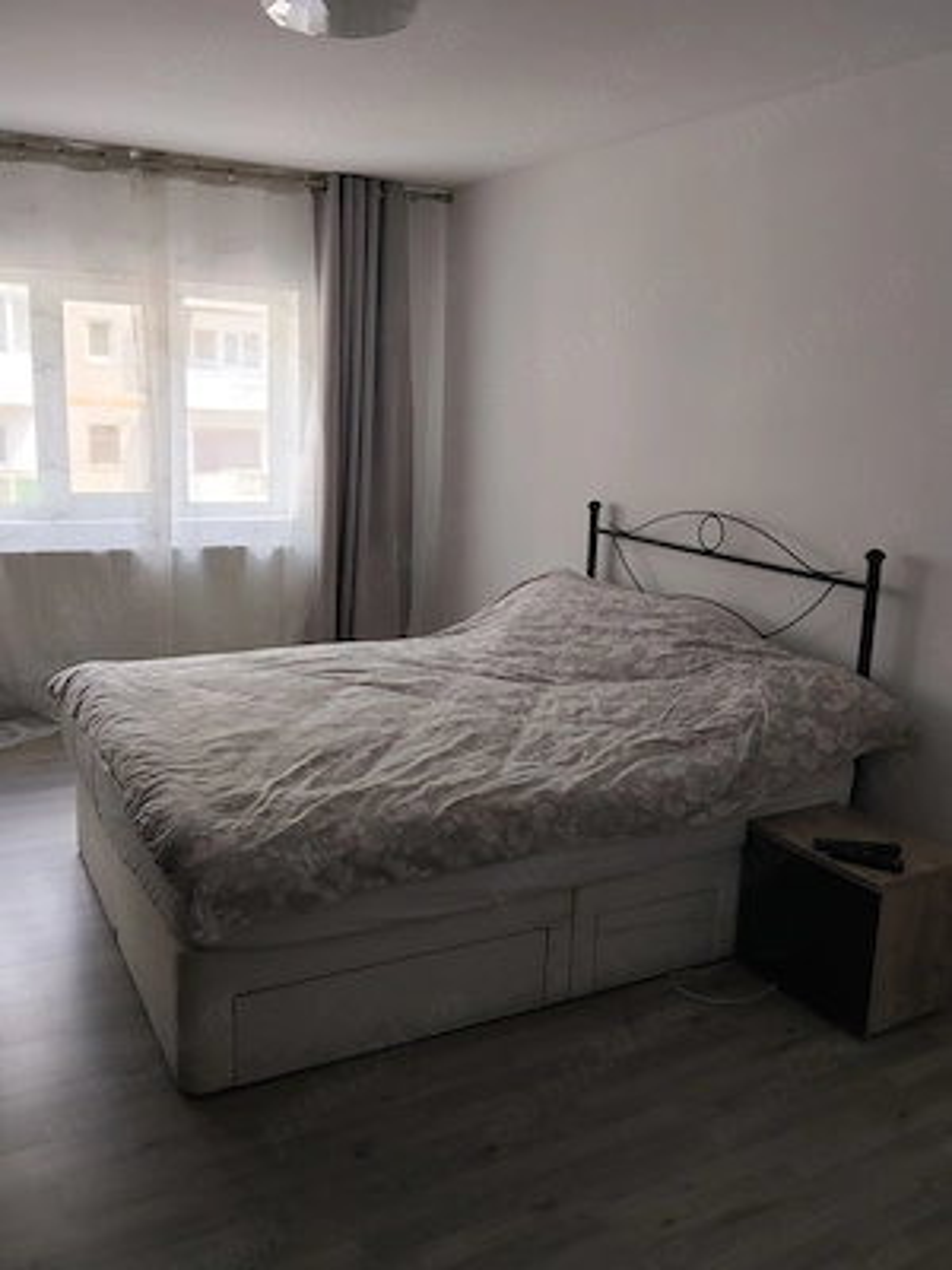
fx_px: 1063
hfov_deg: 48.2
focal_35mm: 29
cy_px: 635
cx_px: 476
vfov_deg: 61.7
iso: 50
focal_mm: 4.22
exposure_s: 1/50
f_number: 1.8
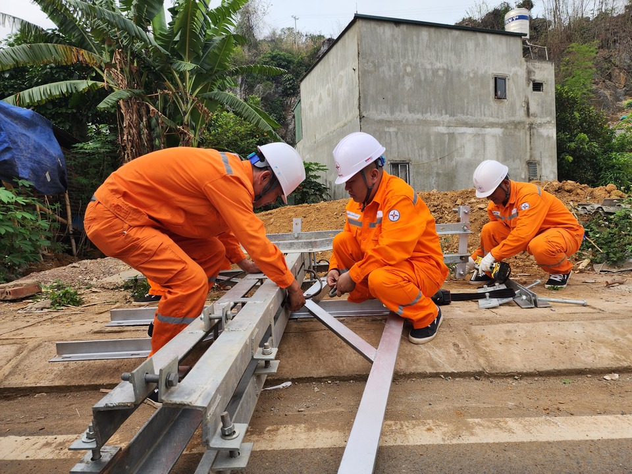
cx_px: 316
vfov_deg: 58.9
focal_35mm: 23
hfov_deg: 73.9
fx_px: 420
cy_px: 237
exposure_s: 1/579
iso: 12
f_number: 1.8
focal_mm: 6.4
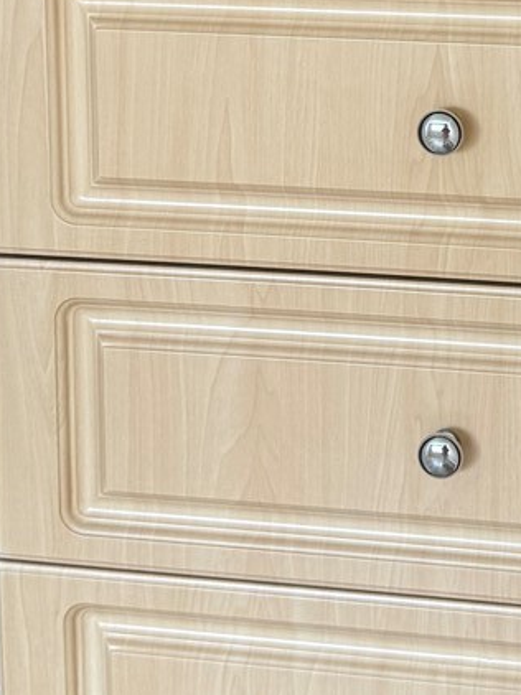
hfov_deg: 15.9
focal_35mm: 91
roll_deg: -1.2
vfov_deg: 20.5
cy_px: -74
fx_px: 1828
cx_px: 524
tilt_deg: -7.3
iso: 80
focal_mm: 6.76
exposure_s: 1/121
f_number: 1.78
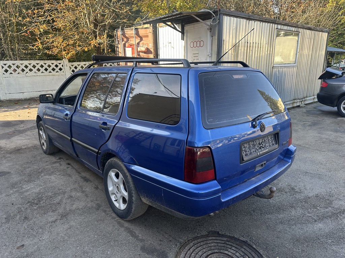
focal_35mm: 24
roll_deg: +0.7
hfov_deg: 71.6
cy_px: 129
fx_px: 239
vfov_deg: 56.8
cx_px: 172
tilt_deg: -12.5
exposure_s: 1/337
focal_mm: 6.86
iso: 80
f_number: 1.78
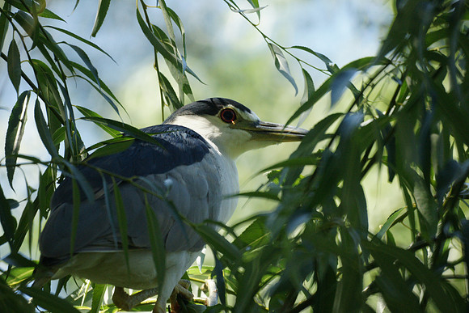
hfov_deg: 2.7
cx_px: 234
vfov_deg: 1.8
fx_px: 9773
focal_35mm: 750
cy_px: 156
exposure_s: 1/500
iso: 1000
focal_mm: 500
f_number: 8
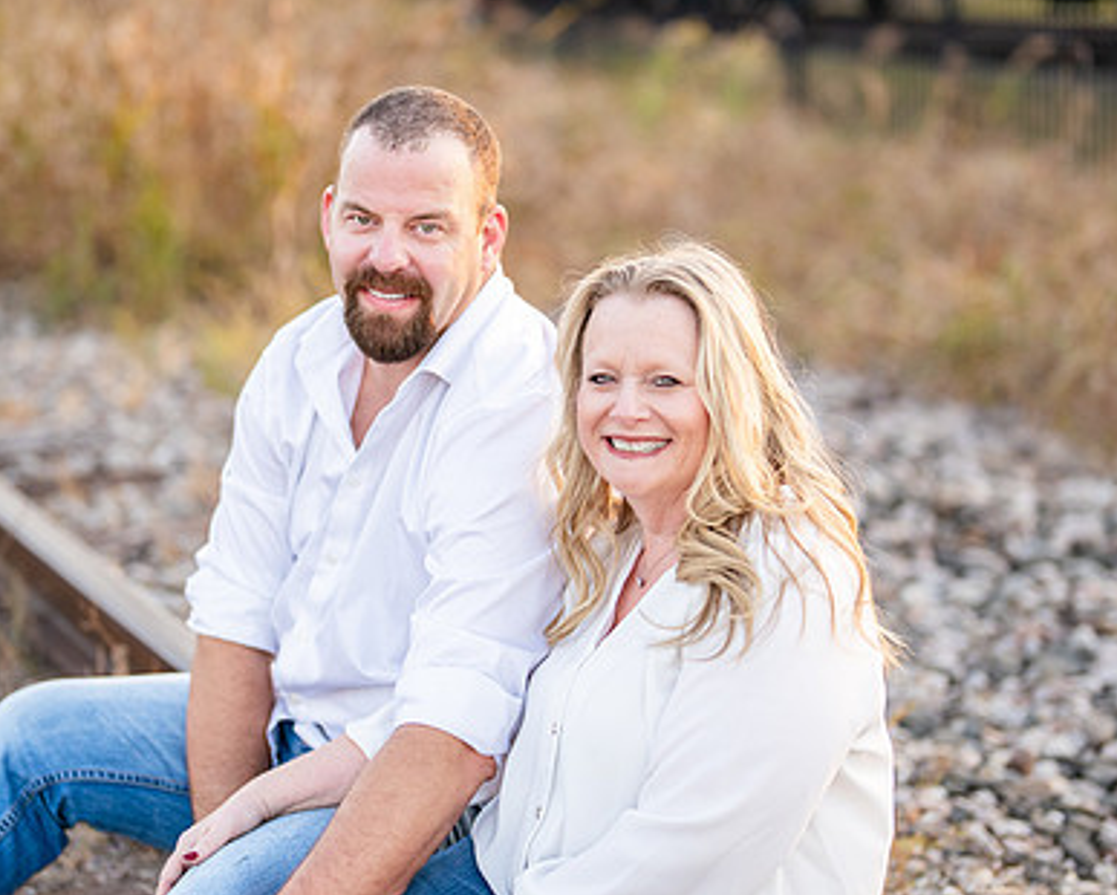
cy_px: 510
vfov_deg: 18.3
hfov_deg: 22.7
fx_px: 2778
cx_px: 498
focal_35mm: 84
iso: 200
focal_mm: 50
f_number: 1.2
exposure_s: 1/800
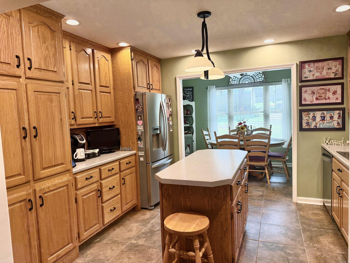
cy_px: 132
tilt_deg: -2.8
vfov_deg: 56.8
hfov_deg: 71.6
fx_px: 243
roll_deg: +1.9
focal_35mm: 24
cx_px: 175
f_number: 1.78
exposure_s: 1/143
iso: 200
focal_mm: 6.76
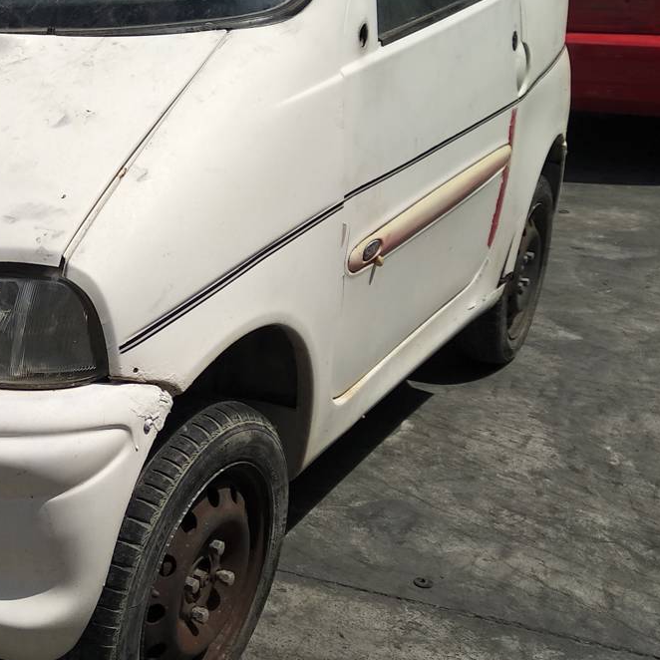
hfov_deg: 31.5
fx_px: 1079
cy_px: 257
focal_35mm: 50
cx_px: 1
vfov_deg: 33.9
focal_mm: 3.83
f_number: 2.2
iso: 100
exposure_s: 1/2371
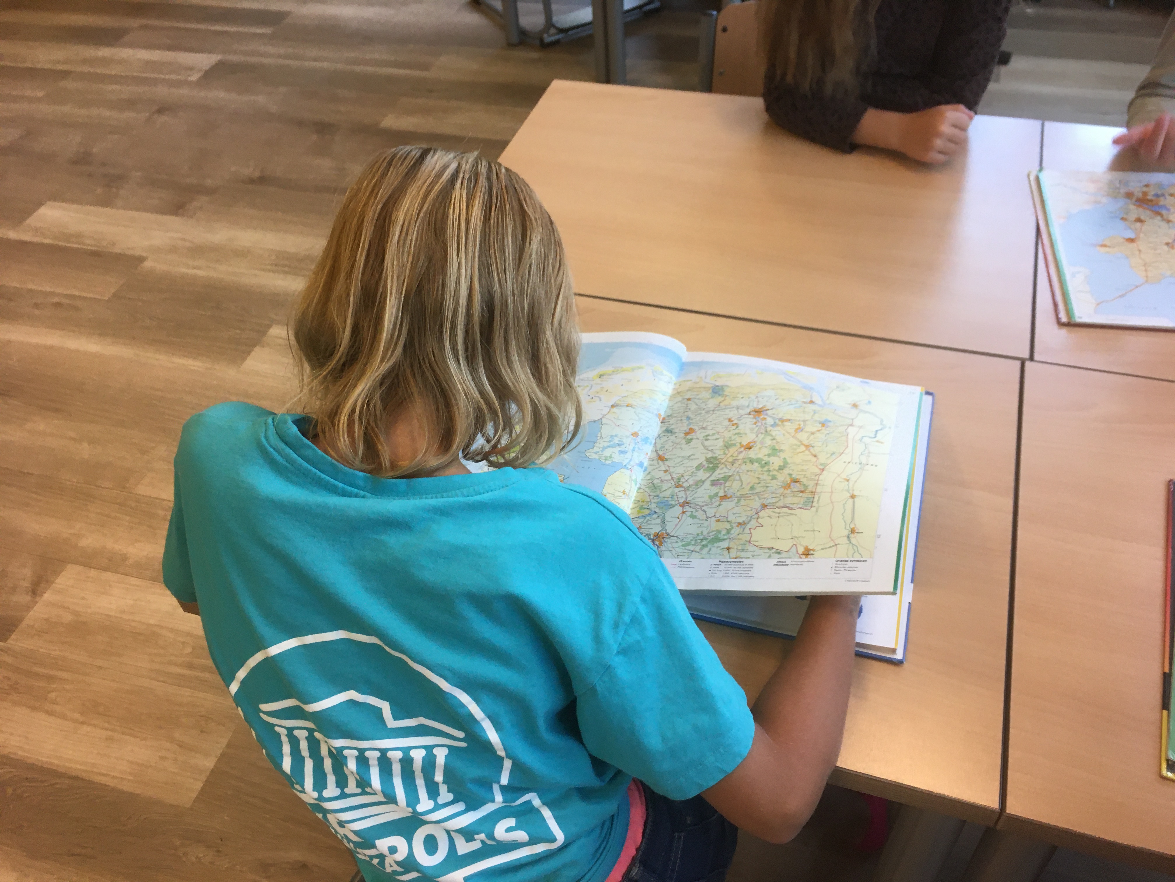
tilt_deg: -45.6
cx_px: 588
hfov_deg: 61.7
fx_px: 984
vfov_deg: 48.2
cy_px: 441
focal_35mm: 29
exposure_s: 1/33
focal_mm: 4.15
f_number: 2.2
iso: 64
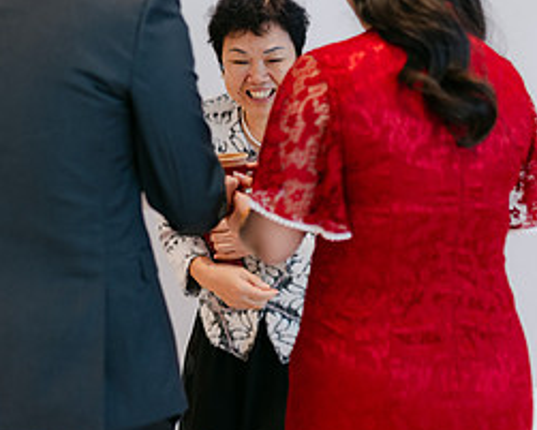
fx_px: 1256
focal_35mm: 79
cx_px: 280
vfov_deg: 19.0
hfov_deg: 24.1
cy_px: 22
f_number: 1.4
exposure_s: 1/125
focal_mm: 35
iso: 250
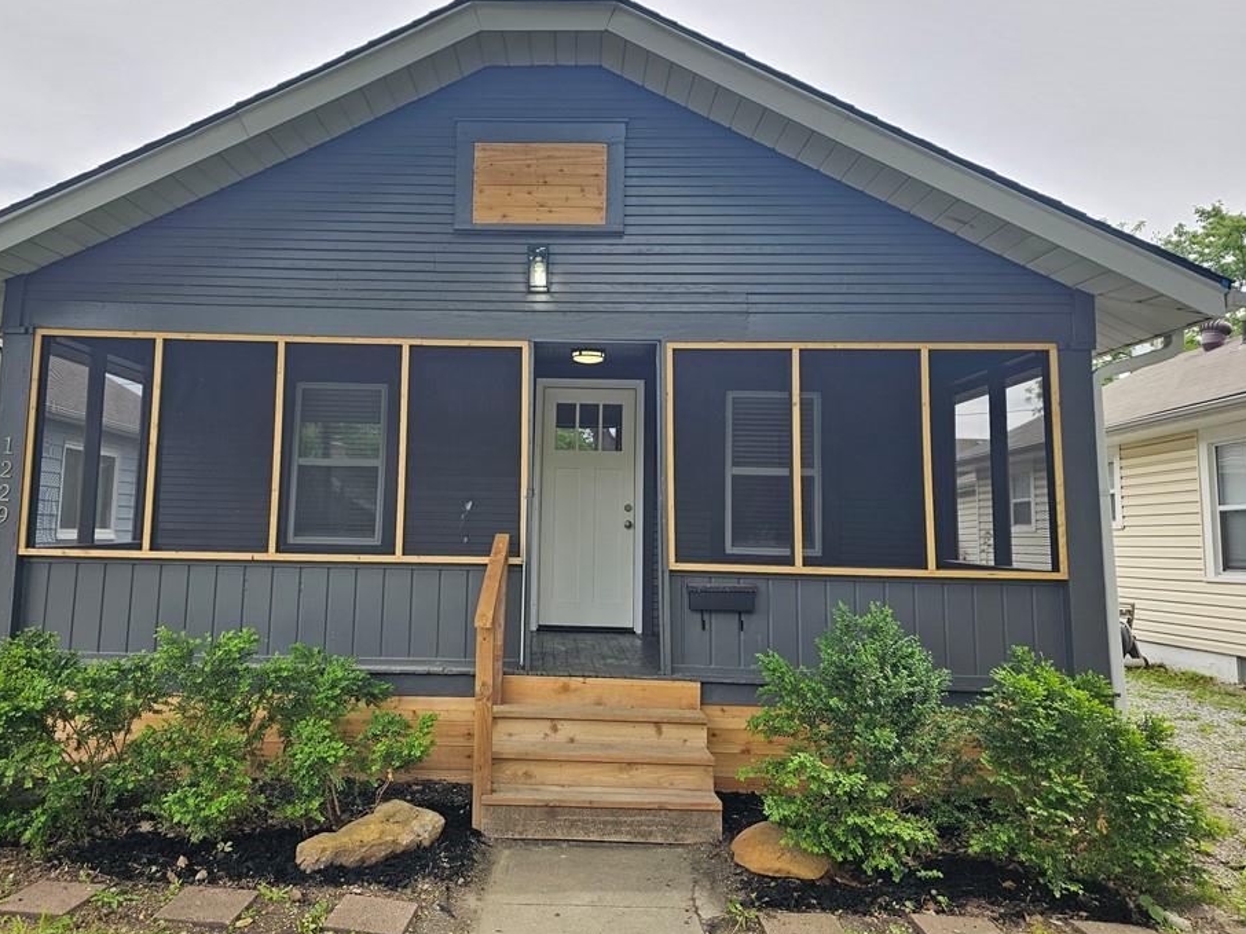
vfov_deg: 53.0
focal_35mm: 26
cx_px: 558
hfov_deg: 67.1
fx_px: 936
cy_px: 455
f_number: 1.7
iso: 16
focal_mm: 6.3
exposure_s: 1/180
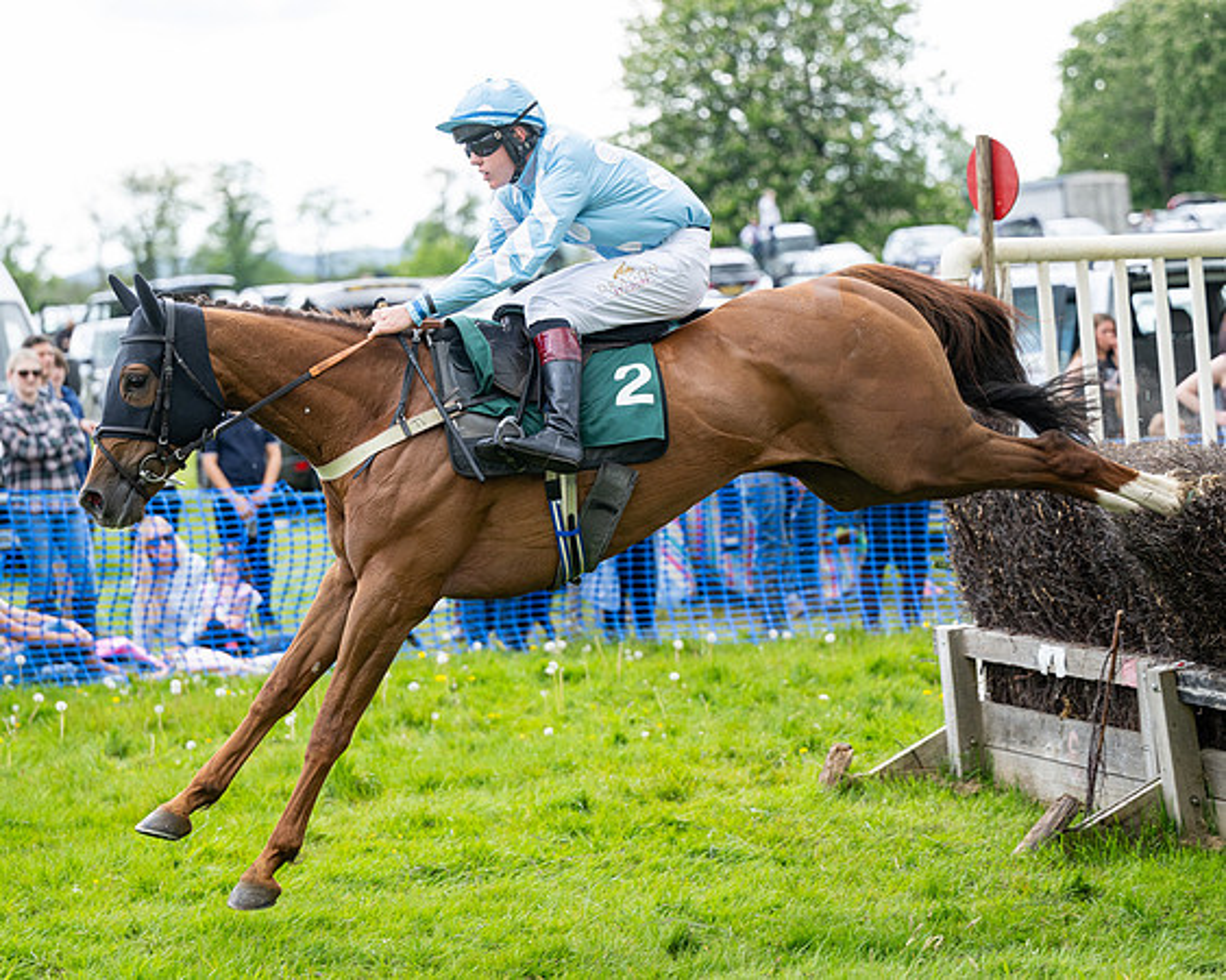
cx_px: 629
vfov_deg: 12.8
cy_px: 502
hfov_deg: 16.0
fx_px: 4358
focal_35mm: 120
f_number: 2.8
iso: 400
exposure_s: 1/1600
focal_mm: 98
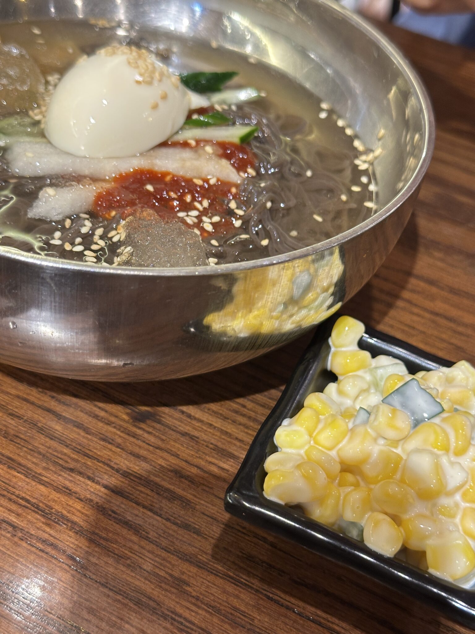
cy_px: 317
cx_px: 238
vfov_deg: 39.7
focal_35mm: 48
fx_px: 878
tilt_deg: -42.5
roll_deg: -13.0
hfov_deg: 30.3
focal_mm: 6.86
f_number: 1.78
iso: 200
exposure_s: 1/33
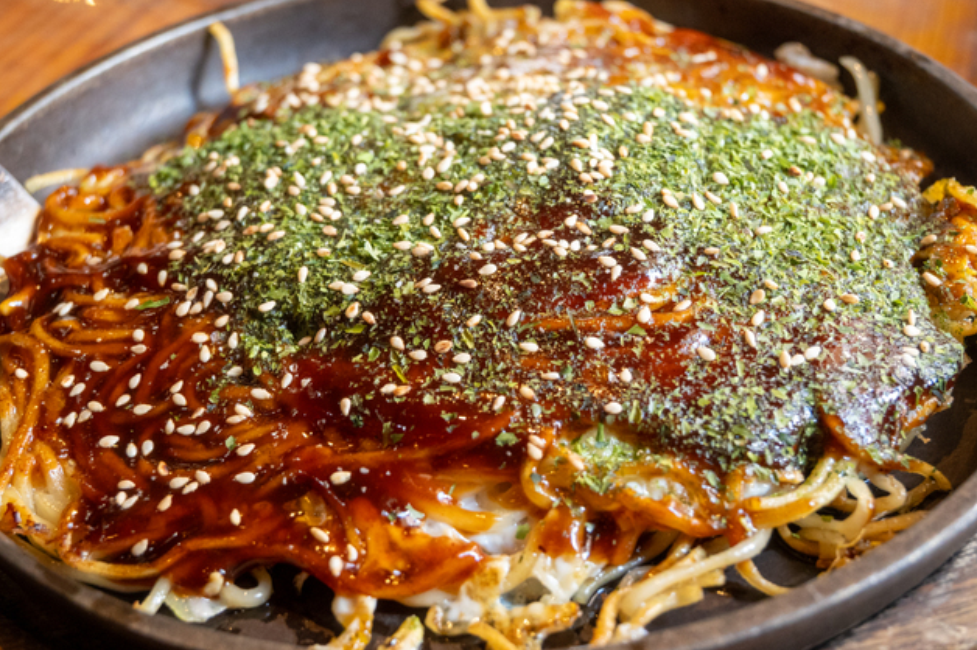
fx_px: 1492
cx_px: 487
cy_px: 323
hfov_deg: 36.3
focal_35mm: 55
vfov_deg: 24.6
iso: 2500
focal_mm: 36
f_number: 5.3
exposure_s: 1/60
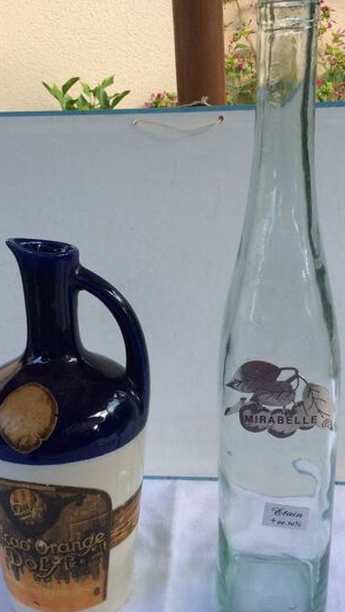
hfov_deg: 28.3
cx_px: 153
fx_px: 683
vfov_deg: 48.3
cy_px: 320
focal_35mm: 42
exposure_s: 1/136
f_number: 2.4
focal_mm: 3.3
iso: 32
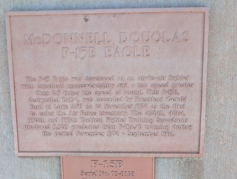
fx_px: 165
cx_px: 118
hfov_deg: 71.5
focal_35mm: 24
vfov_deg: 57.0
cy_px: 90
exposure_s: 1/170
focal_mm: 6.9
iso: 31
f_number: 1.68
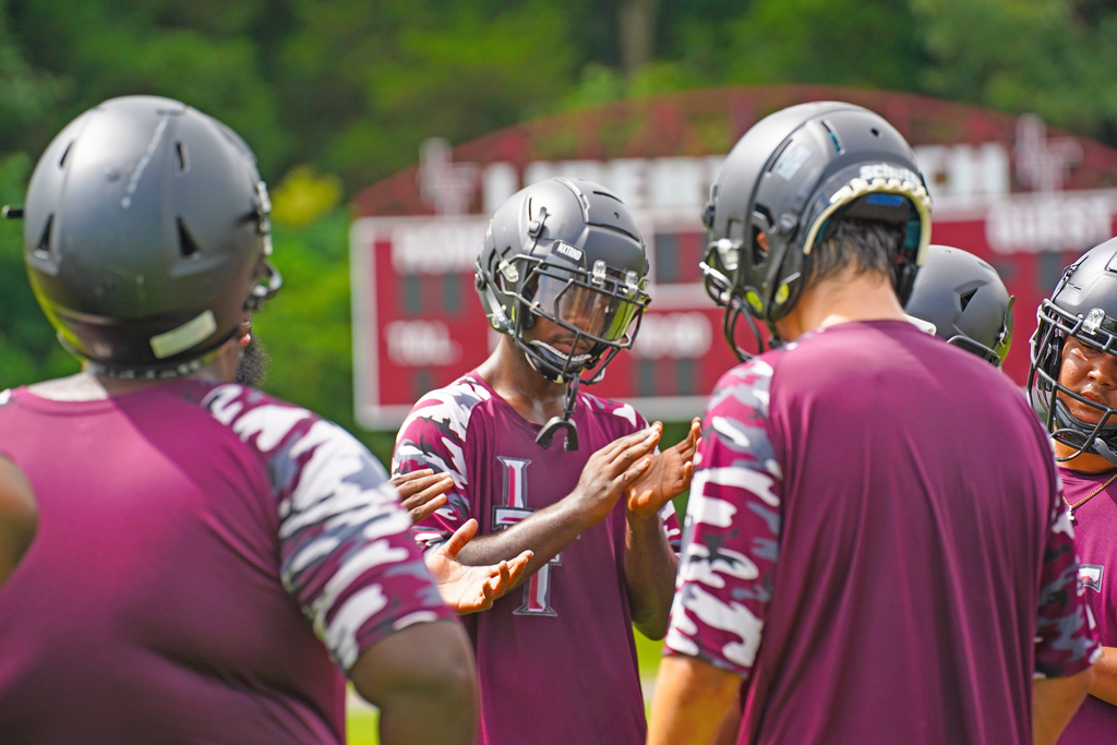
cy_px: 372
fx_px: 5585
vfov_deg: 7.6
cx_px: 558
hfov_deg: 11.4
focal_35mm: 180
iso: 500
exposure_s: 1/2000
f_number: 4
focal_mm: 180
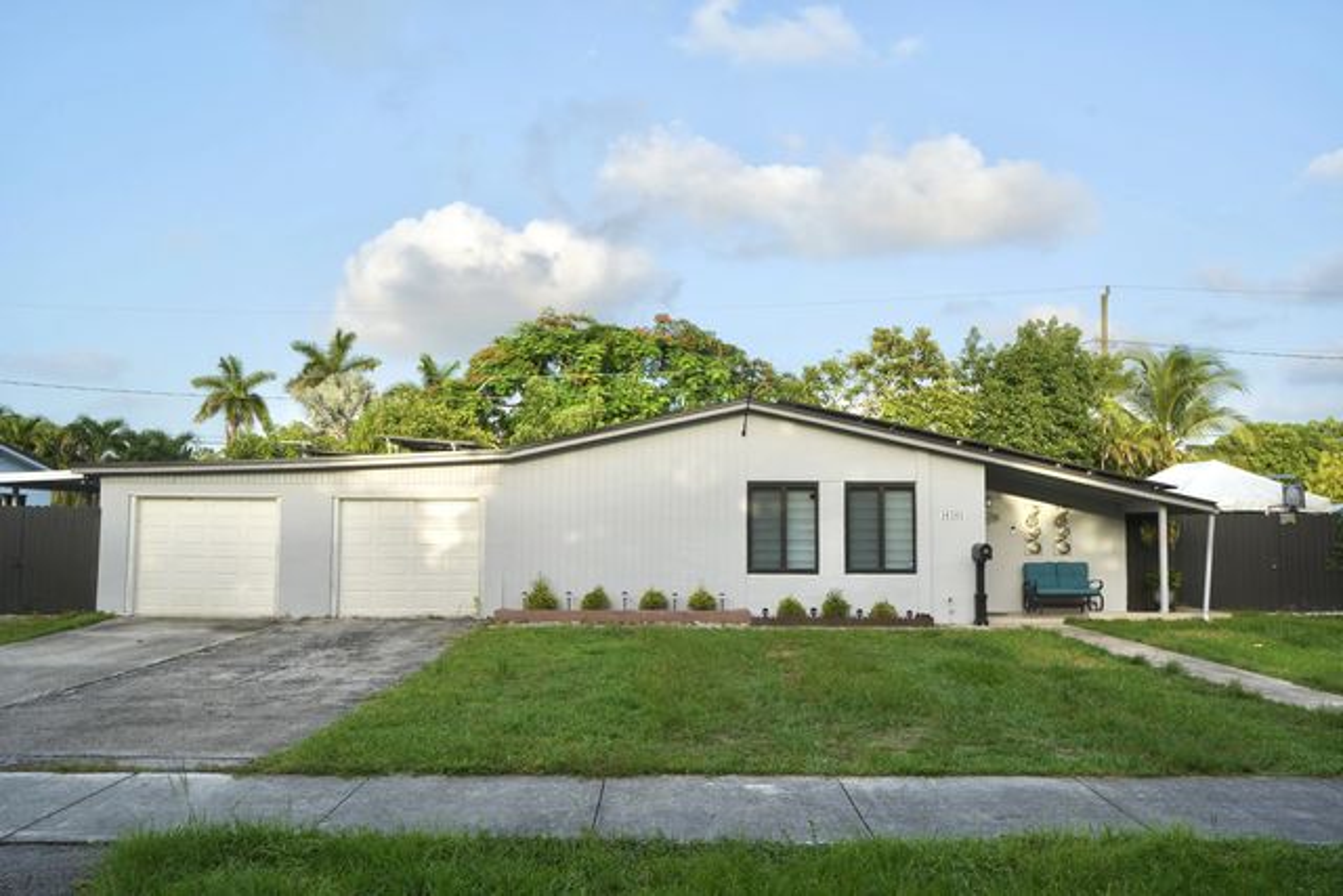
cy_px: 448
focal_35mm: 28
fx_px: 1045
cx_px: 672
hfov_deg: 65.5
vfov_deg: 46.4
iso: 100
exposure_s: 1/80
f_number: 10
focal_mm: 28
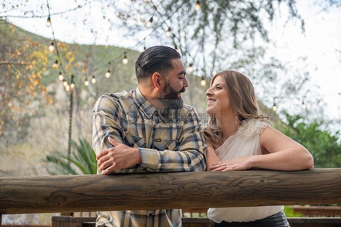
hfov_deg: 34.5
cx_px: 170
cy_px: 114
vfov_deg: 23.4
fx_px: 549
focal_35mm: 58
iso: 200
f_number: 3.2
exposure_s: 1/160
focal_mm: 58
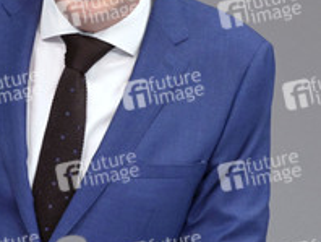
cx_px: -43
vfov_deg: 1.4
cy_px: 50
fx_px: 10148
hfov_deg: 1.8
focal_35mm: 1093
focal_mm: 500
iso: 12800
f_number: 5.6
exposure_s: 1/400
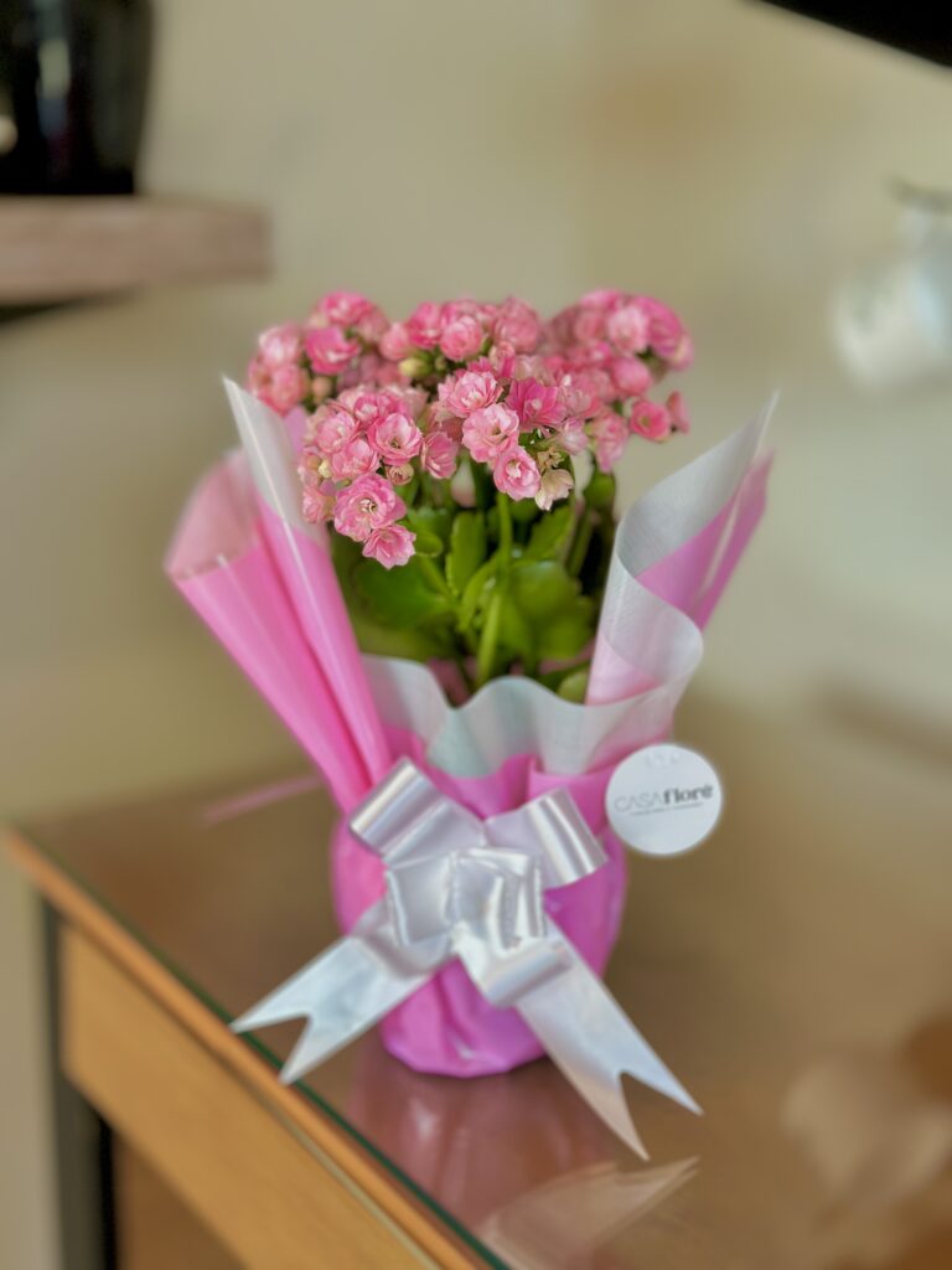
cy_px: 635
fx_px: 1760
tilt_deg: -15.8
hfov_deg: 30.3
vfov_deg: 39.7
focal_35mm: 48
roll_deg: -1.4
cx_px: 476
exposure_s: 1/409
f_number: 1.78
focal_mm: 6.86
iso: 80
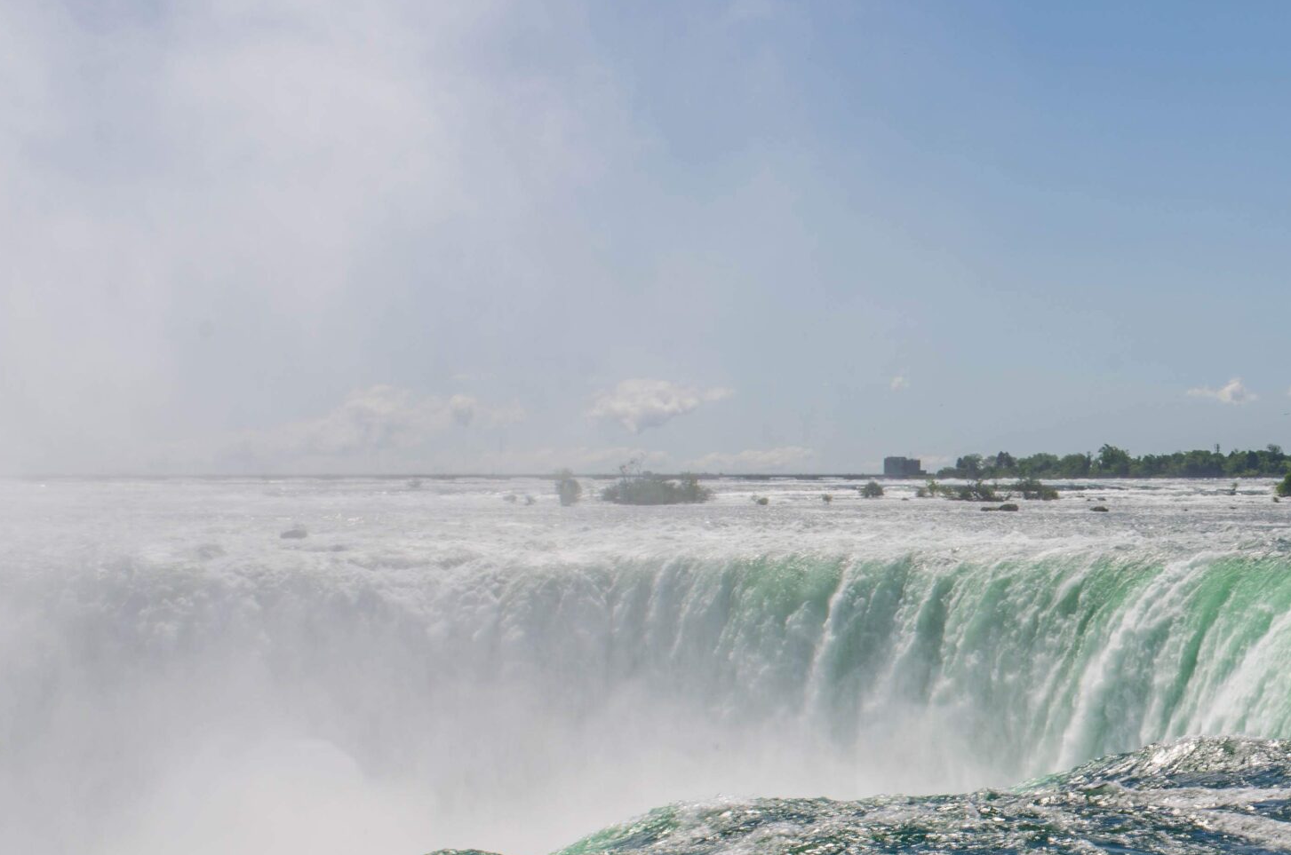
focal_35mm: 74
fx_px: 2649
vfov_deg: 18.2
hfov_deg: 26.6
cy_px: 664
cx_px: 1117
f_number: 13
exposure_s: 1/200
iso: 100
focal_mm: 28
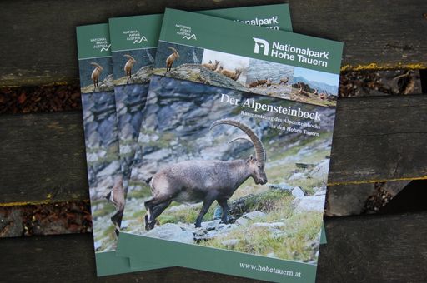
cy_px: 142
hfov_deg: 49.6
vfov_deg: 34.1
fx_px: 462
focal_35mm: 39
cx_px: 214
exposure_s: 1/125
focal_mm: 26
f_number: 5.6
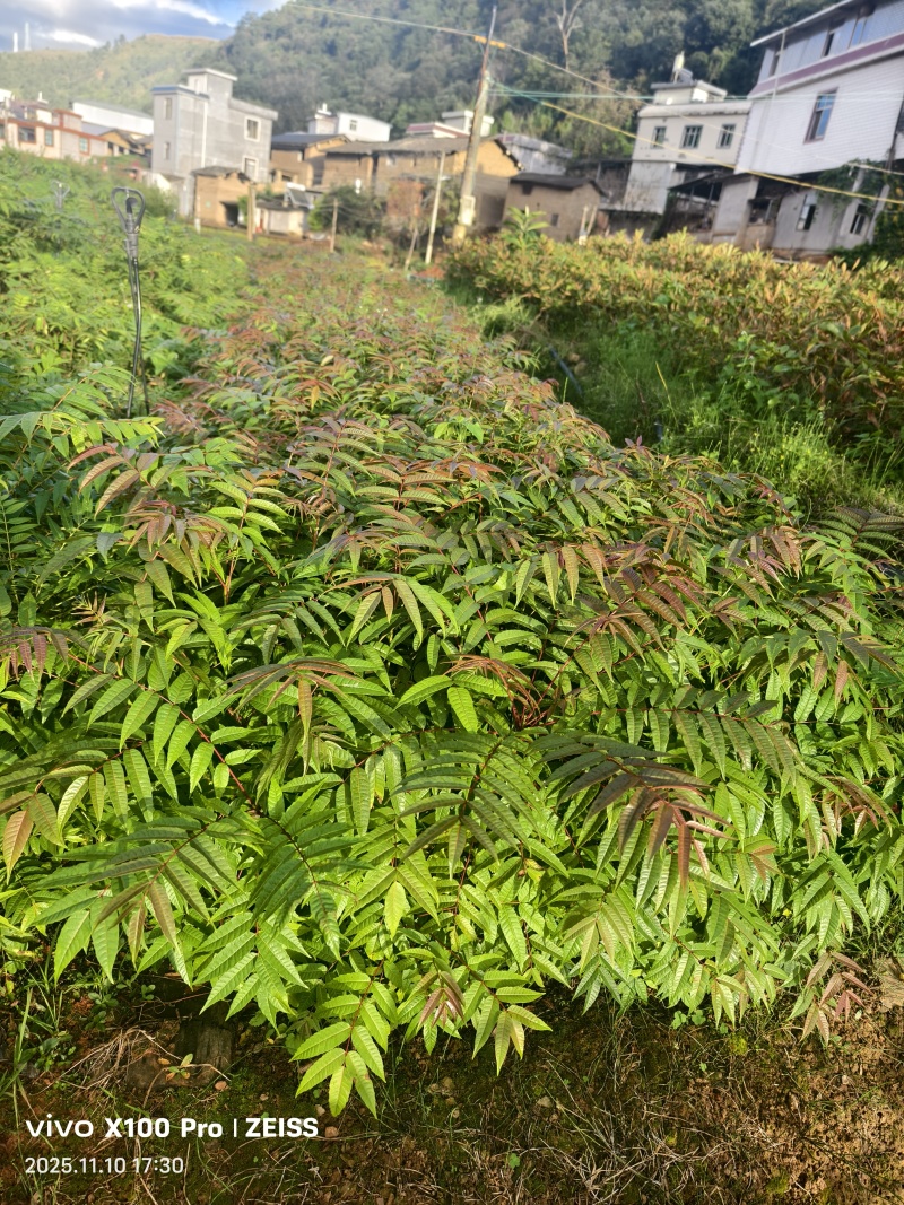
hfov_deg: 58.9
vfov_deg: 73.9
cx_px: 452
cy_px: 602
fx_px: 801
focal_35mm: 23
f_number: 1.75
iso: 50
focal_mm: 8.67
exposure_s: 1/633
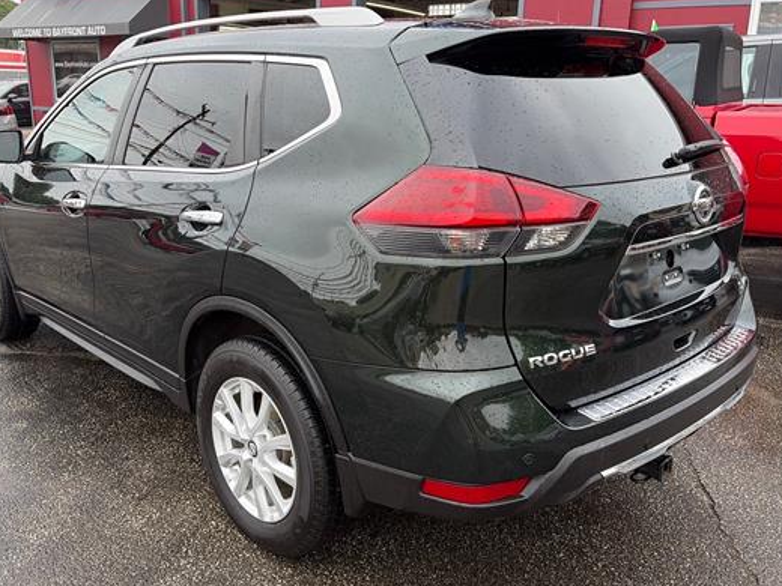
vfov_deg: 44.1
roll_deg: -1.0
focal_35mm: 32
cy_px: 275
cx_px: 346
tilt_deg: -14.9
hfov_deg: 56.7
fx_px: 723
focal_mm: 5.96
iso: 40
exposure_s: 1/175
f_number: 1.6
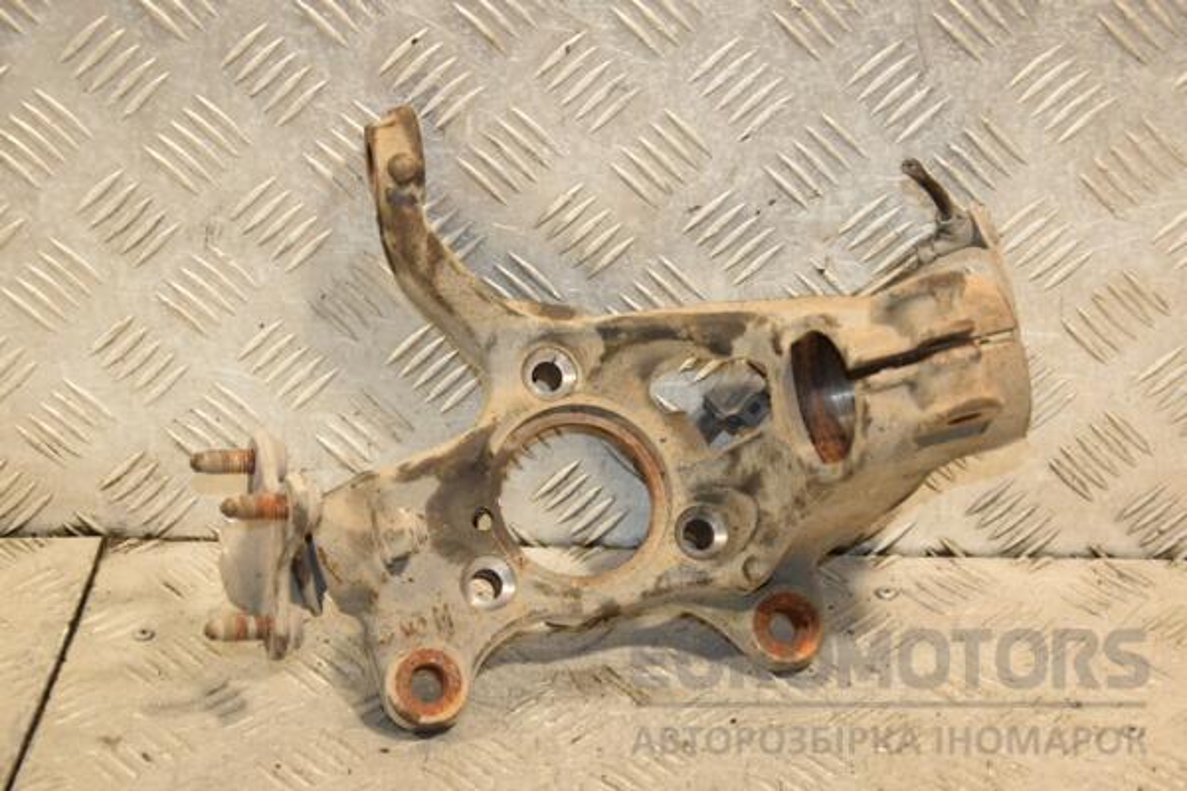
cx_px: 594
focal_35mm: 78
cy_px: 396
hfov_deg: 26.0
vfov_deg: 17.5
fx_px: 2572
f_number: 5
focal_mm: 52
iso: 800
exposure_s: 1/160
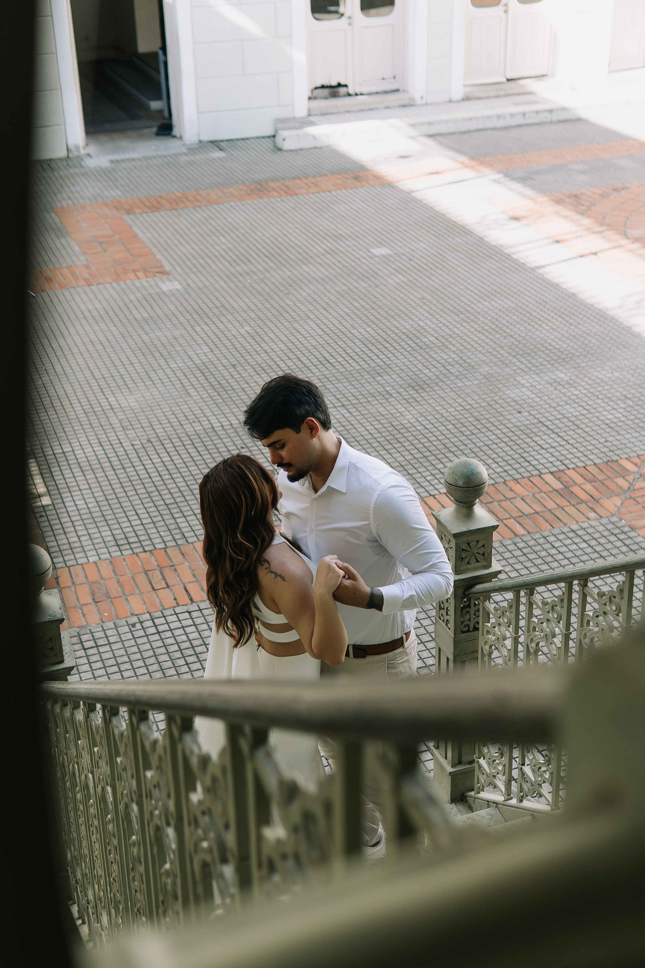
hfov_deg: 29.9
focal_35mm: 45
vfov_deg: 43.6
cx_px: 322
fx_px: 1209
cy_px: 484
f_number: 2.8
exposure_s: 1/200
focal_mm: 30
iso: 125
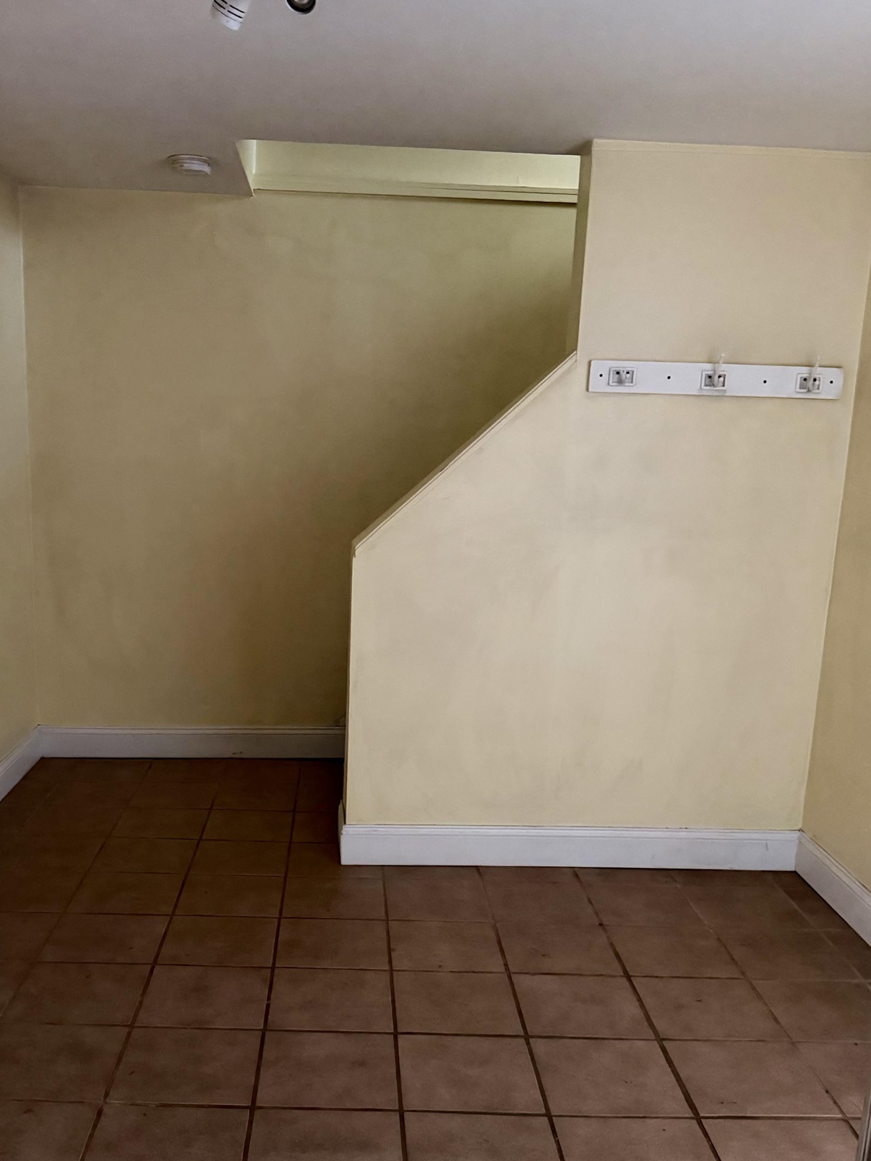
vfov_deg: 53.6
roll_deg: -1.7
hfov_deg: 41.7
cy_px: 686
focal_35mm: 34
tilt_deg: -12.8
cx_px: 365
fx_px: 1140
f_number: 1.78
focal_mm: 6.76
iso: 1000
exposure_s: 1/30
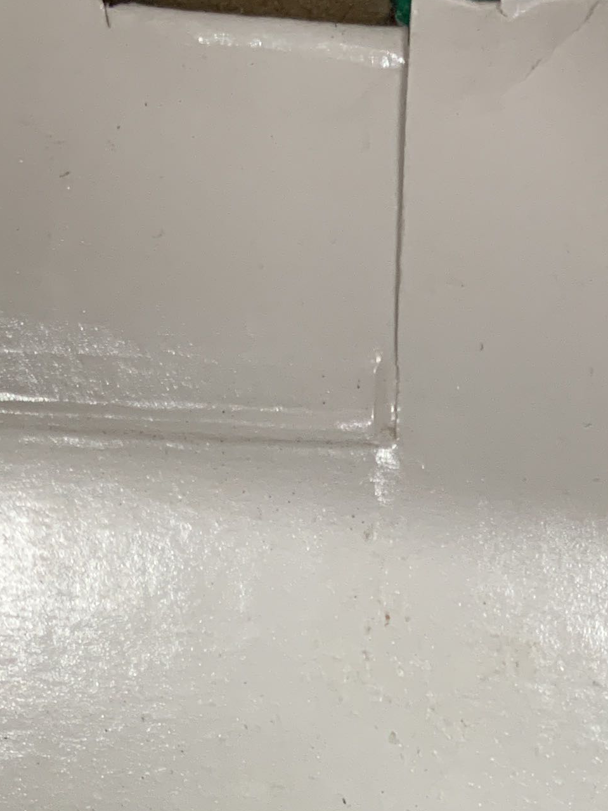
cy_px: 1134
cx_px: 531
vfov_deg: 21.0
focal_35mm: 82
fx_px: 1920
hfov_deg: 17.8
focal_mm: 4.25
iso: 100
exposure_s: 1/74
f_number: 1.8
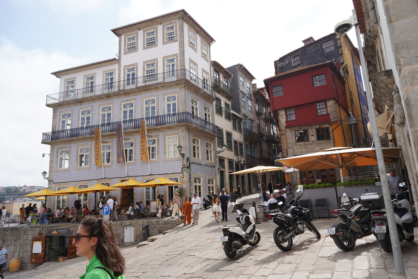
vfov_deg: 53.1
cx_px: 209
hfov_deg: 73.7
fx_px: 279
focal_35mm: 24
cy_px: 140
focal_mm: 24
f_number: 11
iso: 100
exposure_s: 1/100
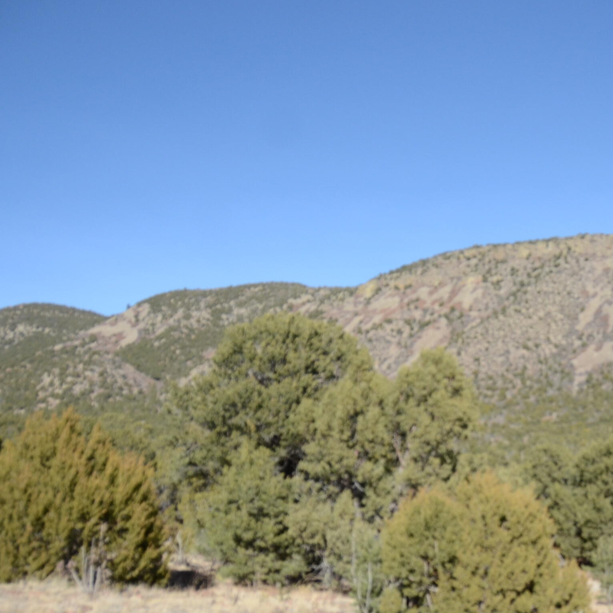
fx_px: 902
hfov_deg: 35.8
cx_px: 524
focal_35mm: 45
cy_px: 354
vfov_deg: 37.5
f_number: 3.5
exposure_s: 1/8000
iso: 720
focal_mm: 18
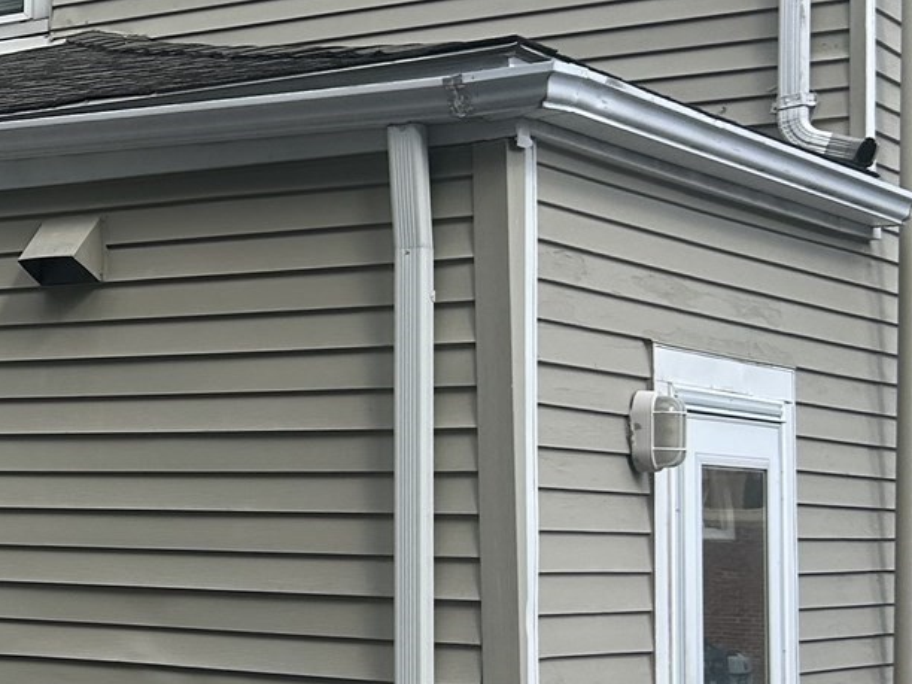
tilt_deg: +4.5
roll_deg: -0.2
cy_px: 352
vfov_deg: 17.0
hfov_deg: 19.6
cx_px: -459
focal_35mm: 87
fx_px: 2292
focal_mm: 5.7
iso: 50
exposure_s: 1/1488
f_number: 1.5
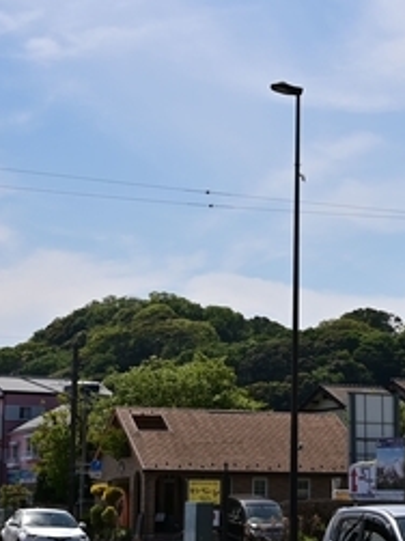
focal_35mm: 92
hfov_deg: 15.8
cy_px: 377
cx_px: 366
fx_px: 1436
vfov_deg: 21.2
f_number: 11
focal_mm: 30
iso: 100
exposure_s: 1/320
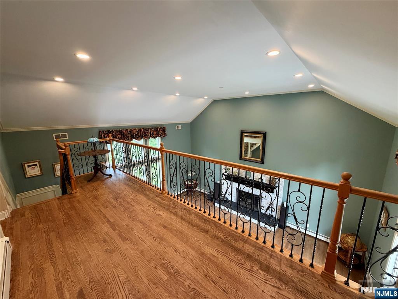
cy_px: 150
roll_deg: +1.4
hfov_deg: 102.1
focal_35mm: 14
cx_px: 199
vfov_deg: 85.7
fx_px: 161
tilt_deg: -11.8
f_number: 2.2
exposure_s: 1/60
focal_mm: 2.22
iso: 250
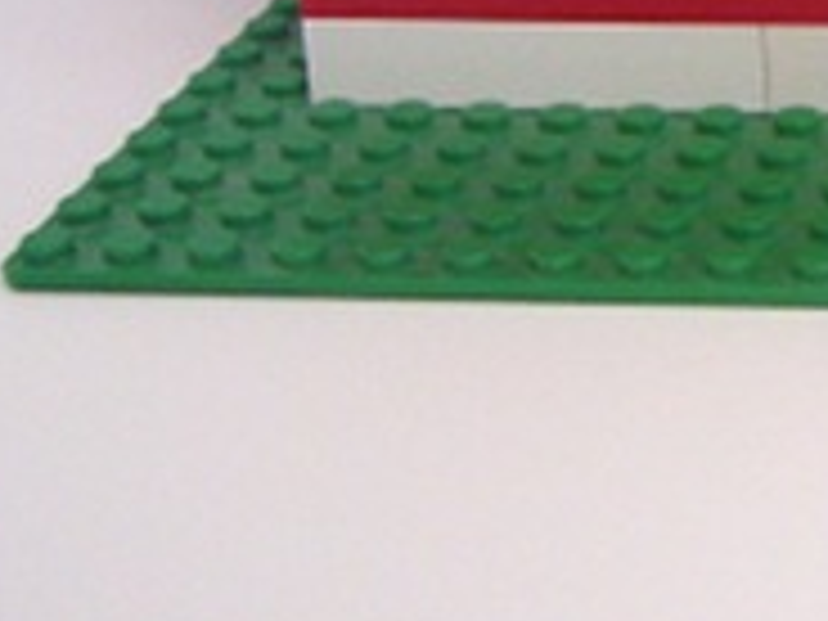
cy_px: -252
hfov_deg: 15.1
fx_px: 2823
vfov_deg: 12.1
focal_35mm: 118
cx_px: 1354
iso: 160
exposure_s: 1/8
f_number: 2.7
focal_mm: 5.6
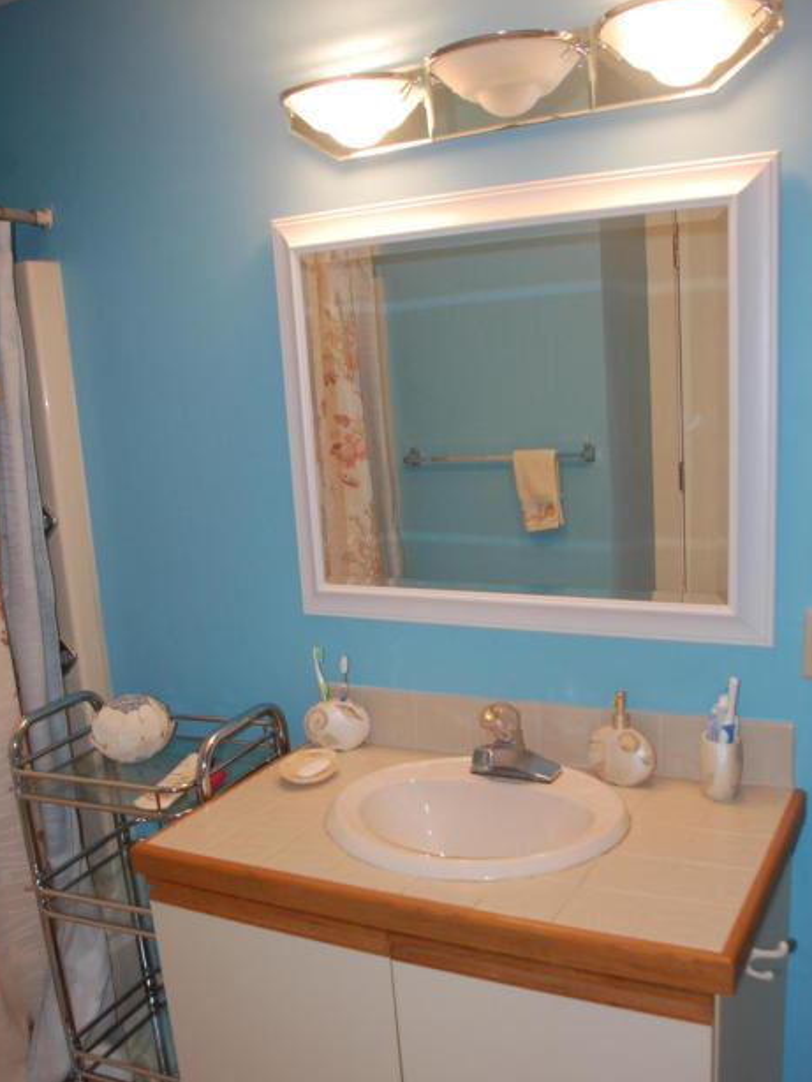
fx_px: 1125
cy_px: 630
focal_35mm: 36
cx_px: 402
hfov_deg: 39.7
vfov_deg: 51.1
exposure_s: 1/60
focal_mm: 20
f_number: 3.8
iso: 400
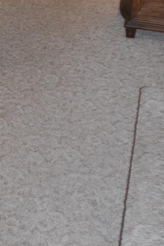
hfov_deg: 14.3
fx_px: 627
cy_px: -59
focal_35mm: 92
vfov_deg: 20.5
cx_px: -53
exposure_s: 1/60
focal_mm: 18
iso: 200
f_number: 3.5
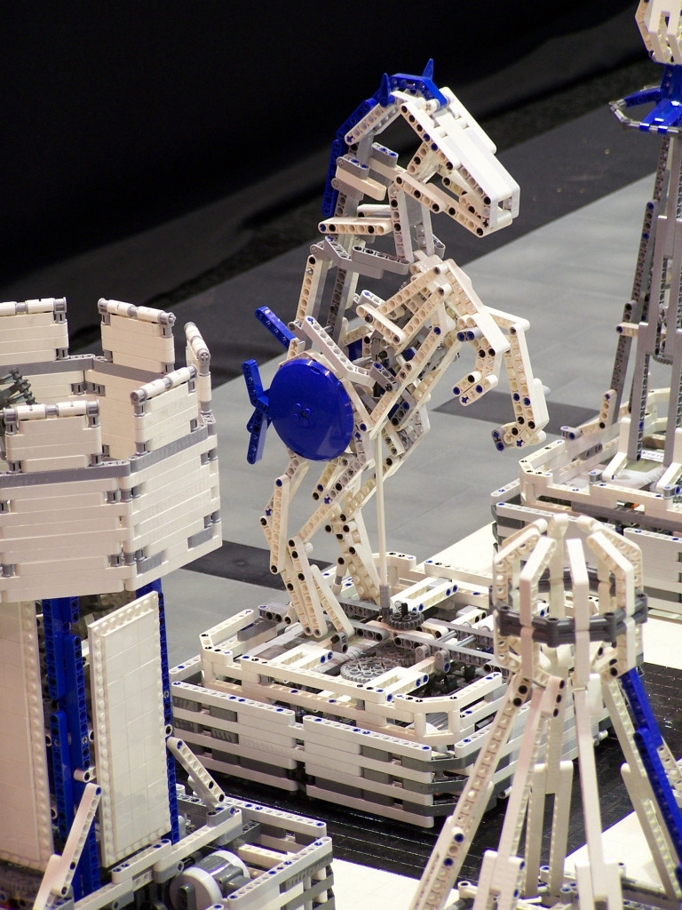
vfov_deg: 11.7
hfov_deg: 8.8
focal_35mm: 169
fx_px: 4439
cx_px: 341
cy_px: 455
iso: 80
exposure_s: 1/3
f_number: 3.2
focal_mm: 28
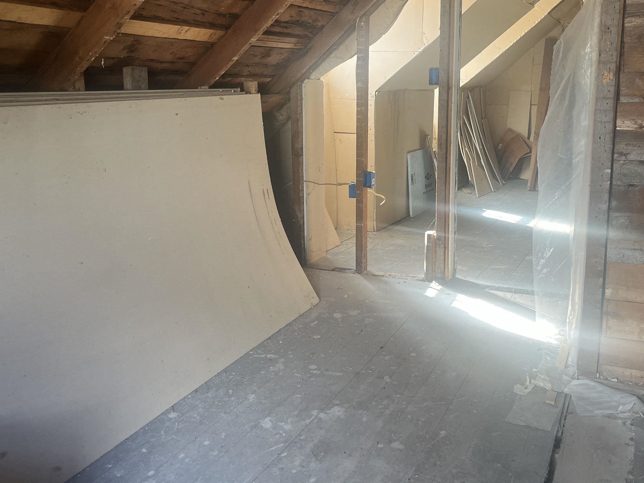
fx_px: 670
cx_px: 360
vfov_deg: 39.5
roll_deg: +0.2
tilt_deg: -5.2
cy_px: 197
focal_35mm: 36
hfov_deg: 51.2
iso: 125
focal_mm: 5.1
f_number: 1.6
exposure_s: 1/121
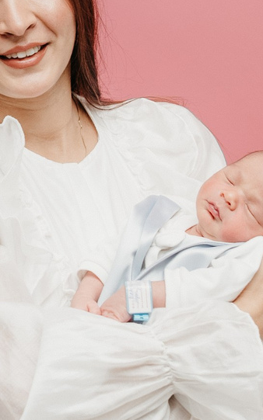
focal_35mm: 130
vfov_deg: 15.7
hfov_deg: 9.9
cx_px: -57
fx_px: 1491
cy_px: -27
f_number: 4
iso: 200
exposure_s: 1/160
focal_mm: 26
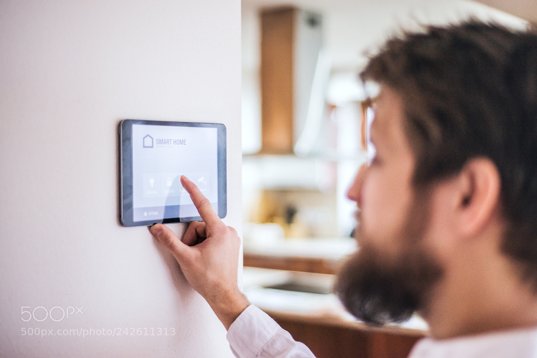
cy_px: 179
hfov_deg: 39.6
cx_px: 268
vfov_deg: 27.0
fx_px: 746
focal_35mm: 50
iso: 640
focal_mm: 50
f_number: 2
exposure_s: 1/160
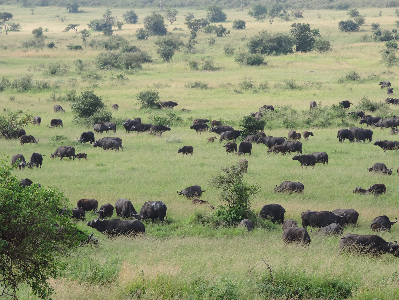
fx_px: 2305
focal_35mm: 200
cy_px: 150
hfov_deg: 9.9
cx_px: 200
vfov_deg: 7.4
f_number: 4.6
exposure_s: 1/125
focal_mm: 35.6
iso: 80
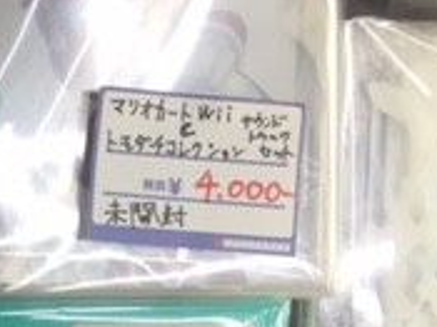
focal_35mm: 106
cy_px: 272
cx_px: -307
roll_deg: -1.9
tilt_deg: -28.3
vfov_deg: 13.9
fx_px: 1337
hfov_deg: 16.2
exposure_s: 1/40
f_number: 2.2
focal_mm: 4.15
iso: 32
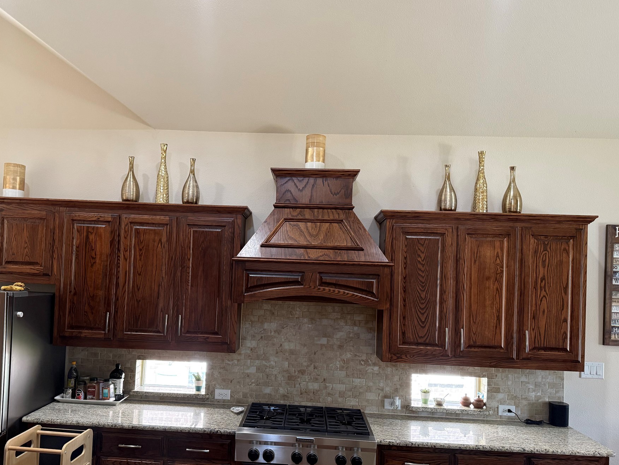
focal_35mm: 28
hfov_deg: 63.2
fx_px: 501
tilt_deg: +1.0
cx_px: 271
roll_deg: -2.1
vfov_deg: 49.6
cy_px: 264
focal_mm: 6.76
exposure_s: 1/60
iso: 400
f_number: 1.78
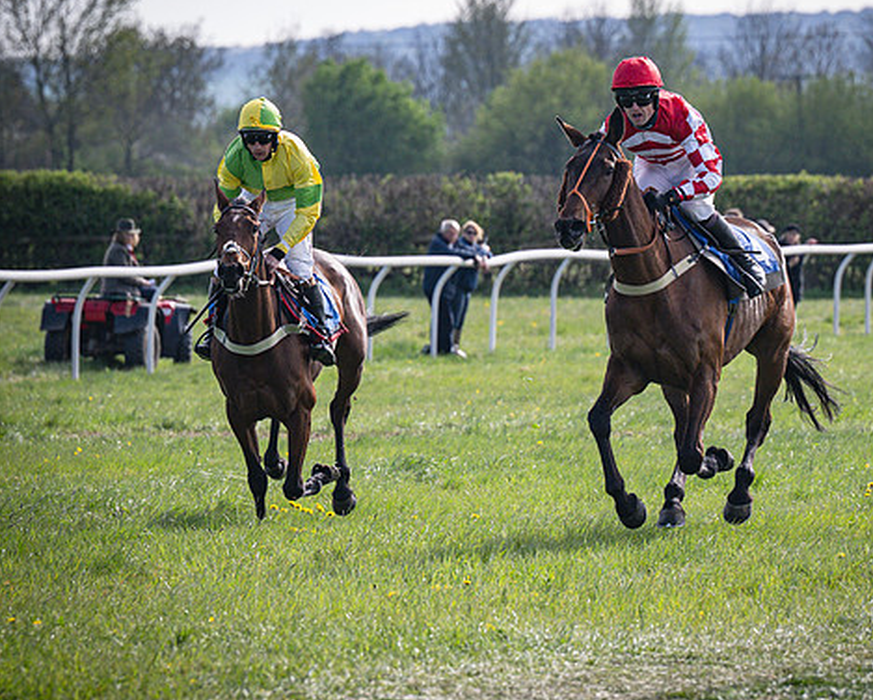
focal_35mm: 382
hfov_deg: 5.1
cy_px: 333
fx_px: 9878
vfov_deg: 4.1
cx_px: 582
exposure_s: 1/2500
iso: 400
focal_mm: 150
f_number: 4
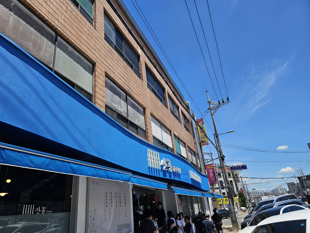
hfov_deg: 73.9
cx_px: 155
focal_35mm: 23
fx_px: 206
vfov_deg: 58.9
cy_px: 116
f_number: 1.7
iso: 10
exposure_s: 1/801
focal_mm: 6.3
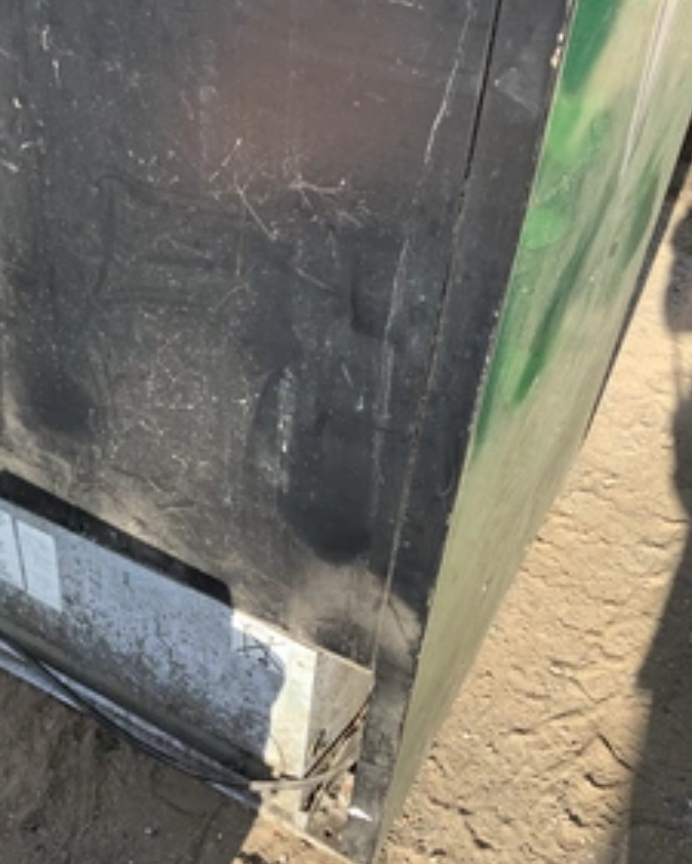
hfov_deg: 34.2
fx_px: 1100
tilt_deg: -42.3
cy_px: 430
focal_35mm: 43
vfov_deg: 42.9
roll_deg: +0.7
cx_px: 175
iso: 25
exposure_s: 1/429
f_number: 2.4
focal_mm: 3.3
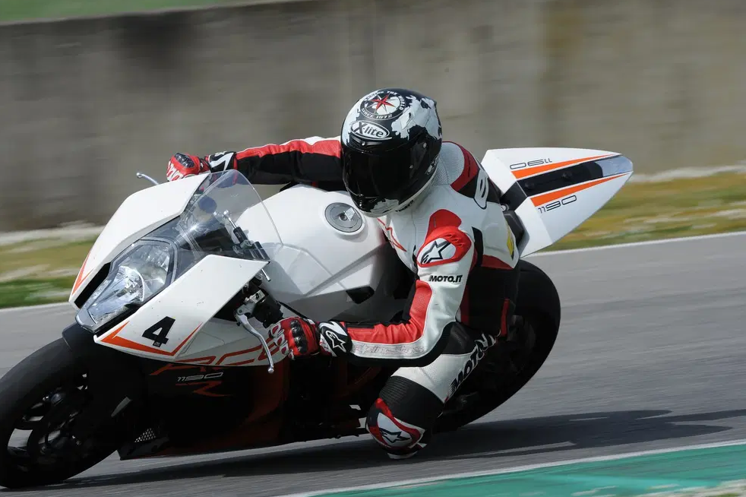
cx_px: 291
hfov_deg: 4.2
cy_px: 272
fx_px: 10129
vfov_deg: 2.8
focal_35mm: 489
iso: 280
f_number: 13
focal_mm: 400
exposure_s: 1/320
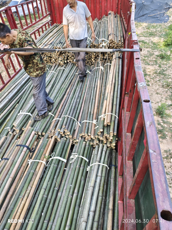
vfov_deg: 71.6
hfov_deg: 56.8
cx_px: 86
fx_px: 159
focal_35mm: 24
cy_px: 115
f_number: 1.6
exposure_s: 1/100
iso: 64
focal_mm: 5.84
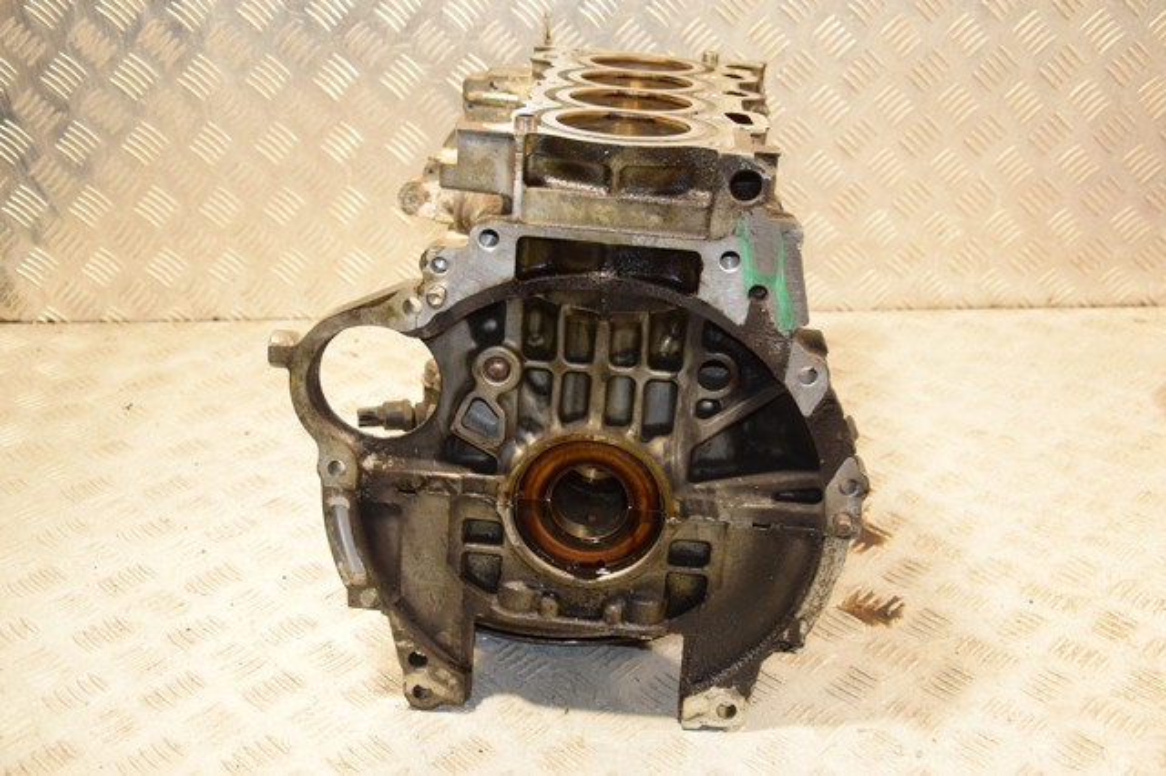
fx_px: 1360
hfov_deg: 46.4
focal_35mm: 42
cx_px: 583
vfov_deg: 31.9
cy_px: 388
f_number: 5
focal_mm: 28
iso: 800
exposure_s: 1/125
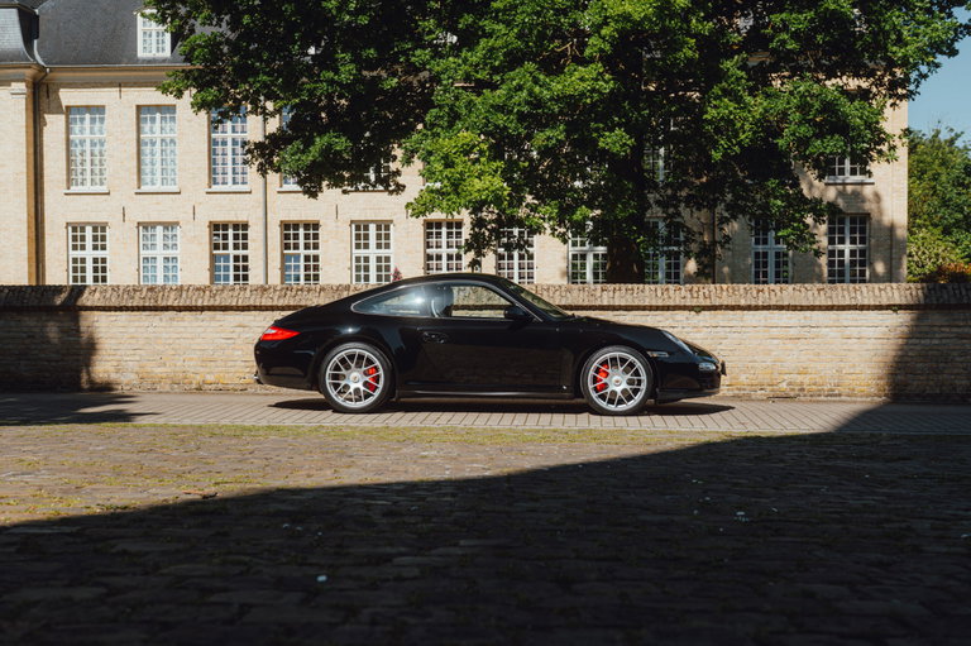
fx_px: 1348
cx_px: 486
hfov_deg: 39.6
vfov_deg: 27.0
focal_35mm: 50
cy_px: 323
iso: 100
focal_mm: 50
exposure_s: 1/160
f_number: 5.6
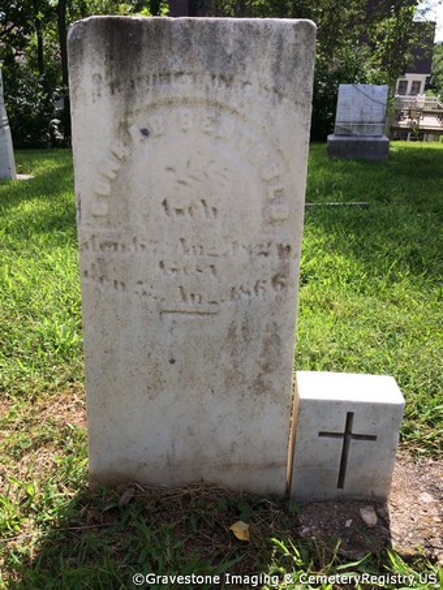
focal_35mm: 29
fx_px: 495
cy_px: 295
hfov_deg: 48.2
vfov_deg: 61.6
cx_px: 222
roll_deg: -1.4
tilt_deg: -26.0
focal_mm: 4.15
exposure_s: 1/1053
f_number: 2.2
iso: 32
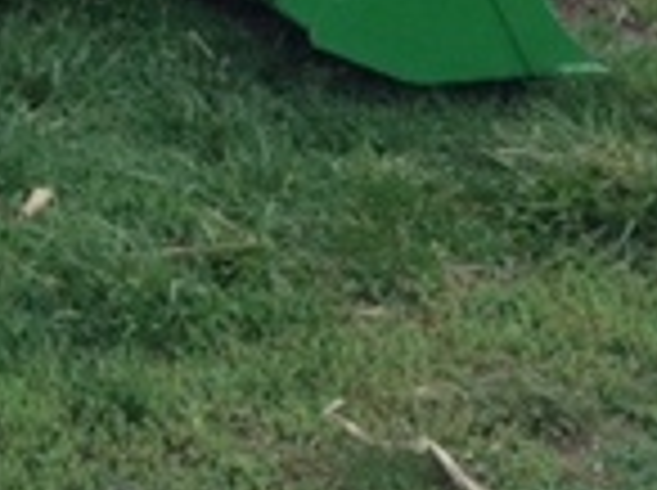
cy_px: -360
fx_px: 2331
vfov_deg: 11.3
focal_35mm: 123
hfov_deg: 14.3
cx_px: -495
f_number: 2.4
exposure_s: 1/120
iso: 80
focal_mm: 4.13
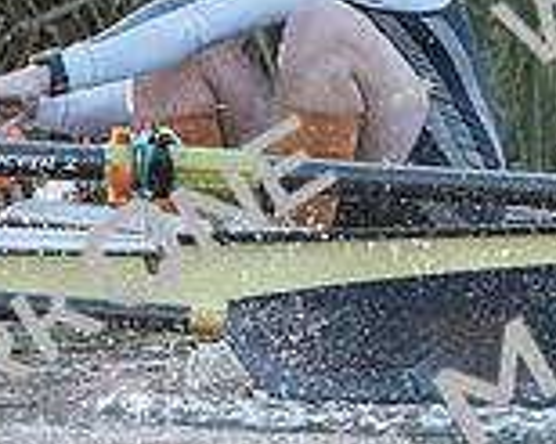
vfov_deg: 1.9
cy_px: 74
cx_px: 939
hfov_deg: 2.3
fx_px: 13633
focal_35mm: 829
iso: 2500
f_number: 5.6
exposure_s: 1/1600
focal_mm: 157
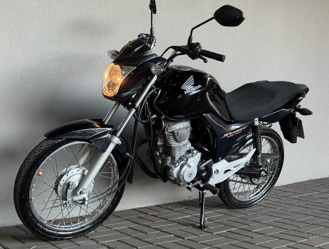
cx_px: 164
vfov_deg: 30.4
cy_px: 124
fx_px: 458
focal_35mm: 48
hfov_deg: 39.5
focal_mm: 6.76
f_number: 1.78
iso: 125
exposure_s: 1/120
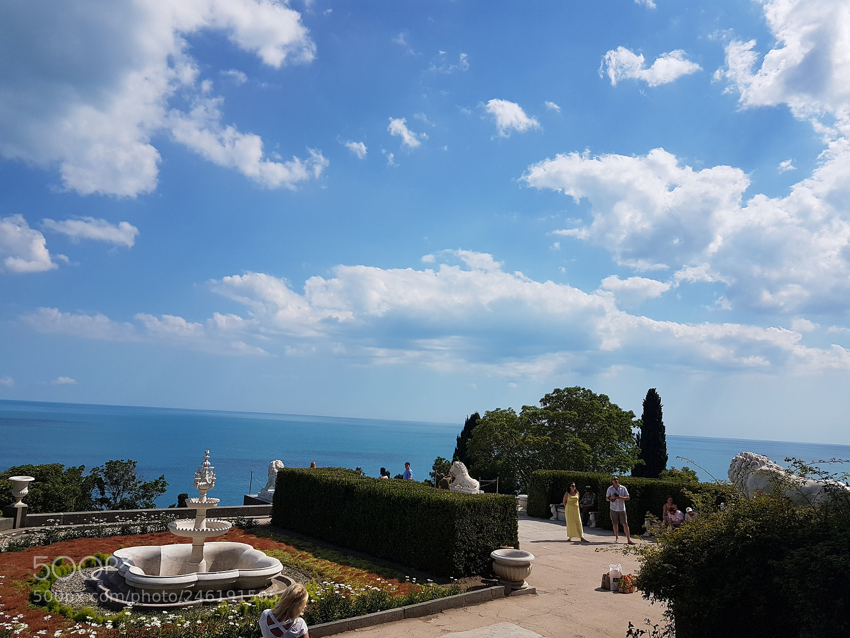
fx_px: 638
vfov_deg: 53.1
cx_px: 425
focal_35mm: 26
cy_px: 319
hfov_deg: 67.3
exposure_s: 1/4864
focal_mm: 4.2
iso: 40
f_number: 1.7
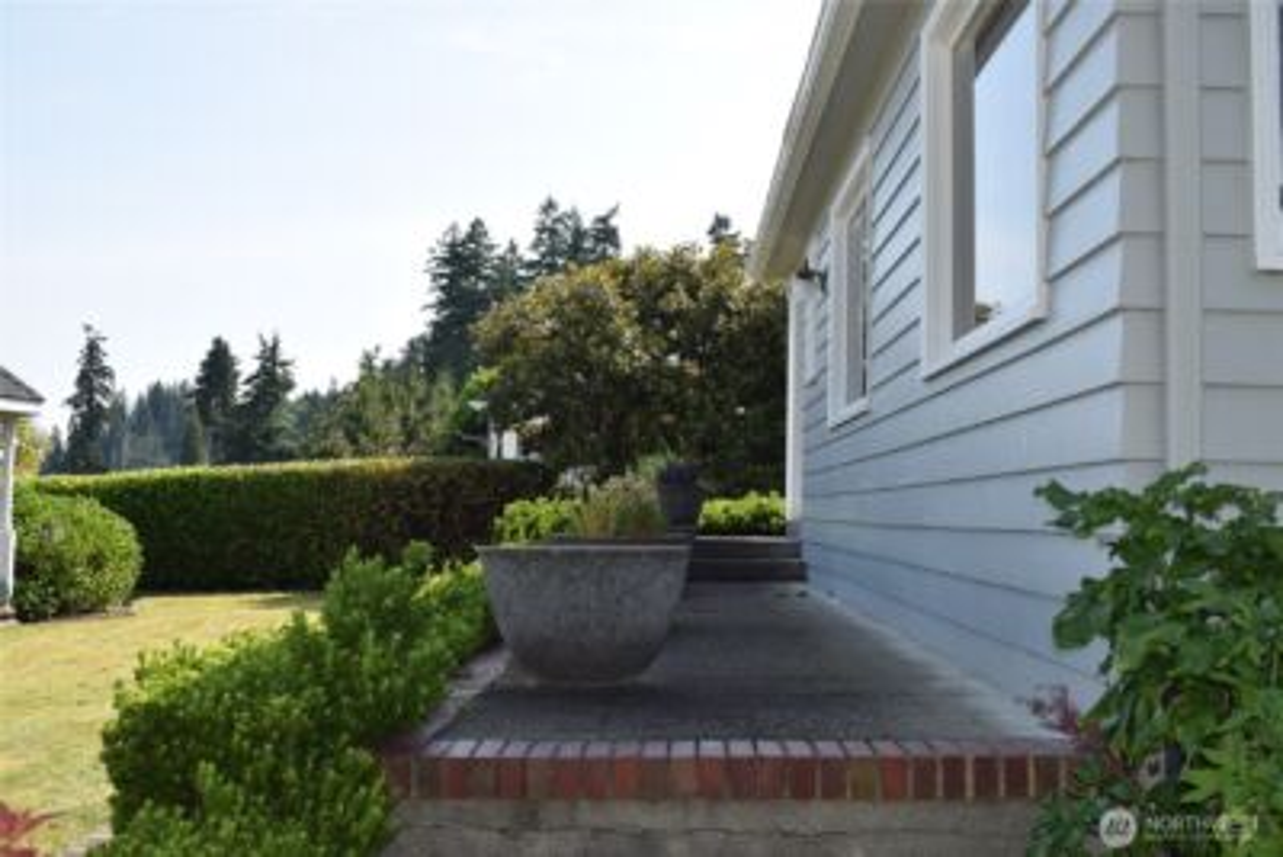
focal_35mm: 36
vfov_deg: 36.9
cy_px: 428
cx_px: 642
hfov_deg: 53.1
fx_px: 1283
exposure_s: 1/200
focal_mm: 24
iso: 100
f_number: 7.1
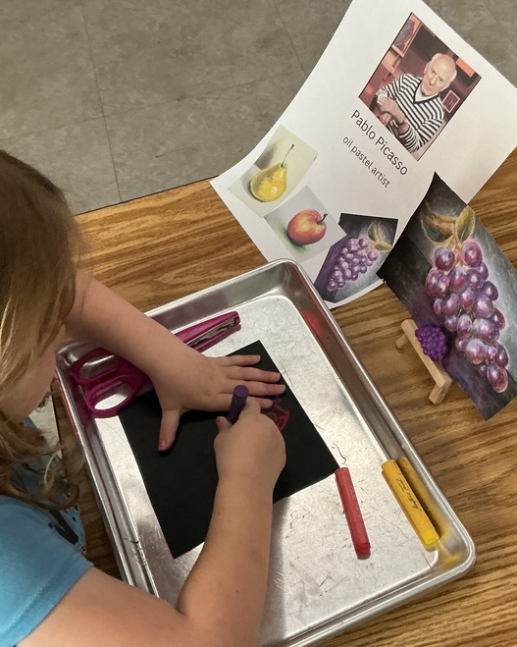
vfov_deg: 42.0
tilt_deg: -54.1
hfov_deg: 34.1
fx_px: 842
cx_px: 264
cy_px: 335
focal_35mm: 44
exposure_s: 1/40
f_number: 1.8
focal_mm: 3
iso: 250
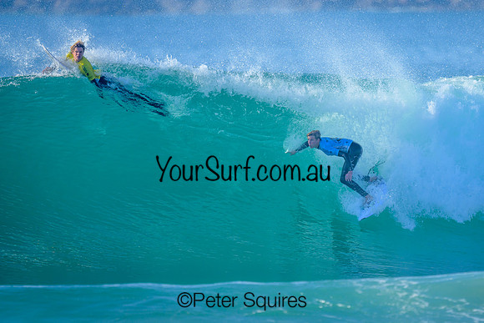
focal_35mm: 958
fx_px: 12876
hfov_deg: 2.2
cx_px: 290
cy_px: 141
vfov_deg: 1.4
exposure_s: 1/2000
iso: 450
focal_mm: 800
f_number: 6.3
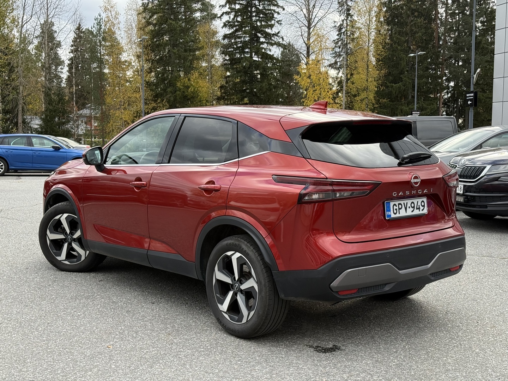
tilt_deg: -4.5
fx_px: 704
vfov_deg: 30.3
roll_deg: -0.2
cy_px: 190
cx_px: 254
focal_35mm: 48
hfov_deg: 39.7
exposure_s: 1/762
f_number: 1.78
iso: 100
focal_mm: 6.76
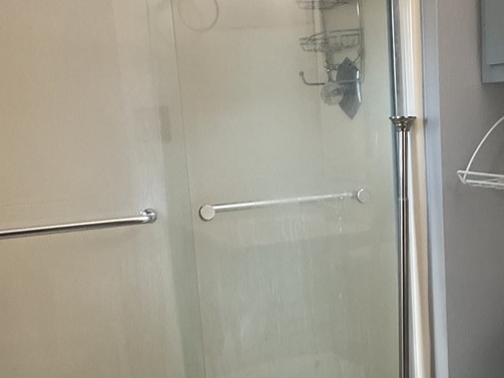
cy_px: 243
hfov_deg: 32.3
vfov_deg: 24.7
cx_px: 349
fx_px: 859
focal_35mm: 59
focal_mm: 3
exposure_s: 1/60
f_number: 1.8
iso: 100
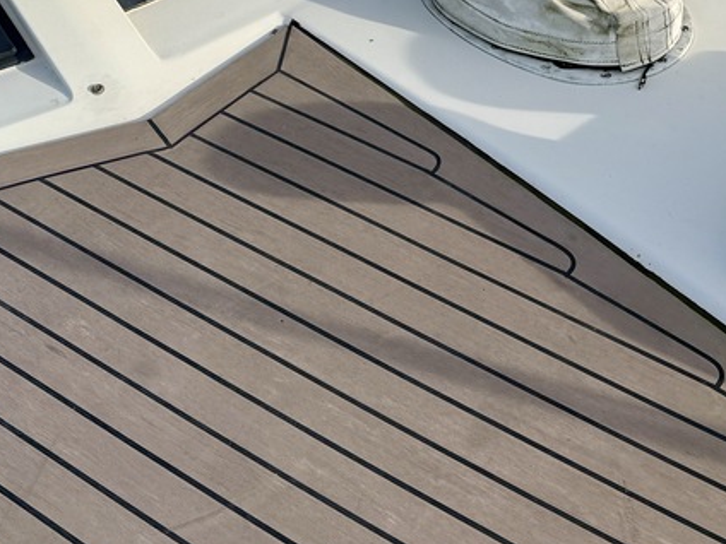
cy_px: -120
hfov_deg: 27.5
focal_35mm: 68
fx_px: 1426
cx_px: 652
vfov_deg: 20.2
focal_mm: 6.76
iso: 80
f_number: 1.78
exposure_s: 1/4673
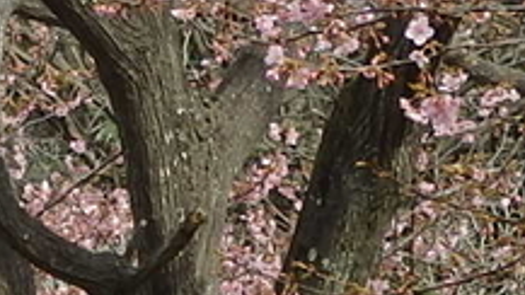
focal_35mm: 361
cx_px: -324
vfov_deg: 3.4
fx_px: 5025
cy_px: 116
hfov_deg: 5.9
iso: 125
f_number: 4.2
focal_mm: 10.8
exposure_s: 1/500
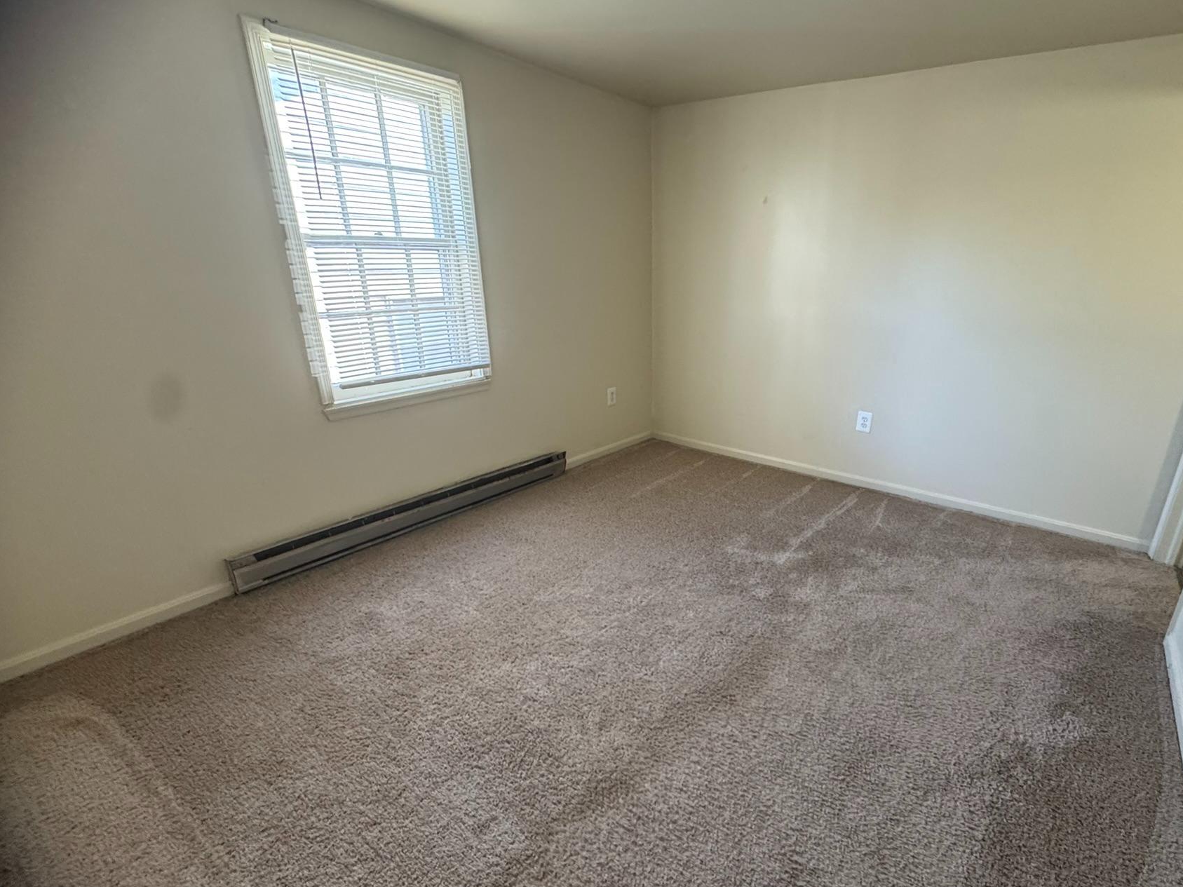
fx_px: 581
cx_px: 695
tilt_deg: -21.7
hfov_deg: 90.1
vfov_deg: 74.6
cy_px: 482
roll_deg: -1.4
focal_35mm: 17
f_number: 2.2
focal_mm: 2.22
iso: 320
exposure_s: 1/60
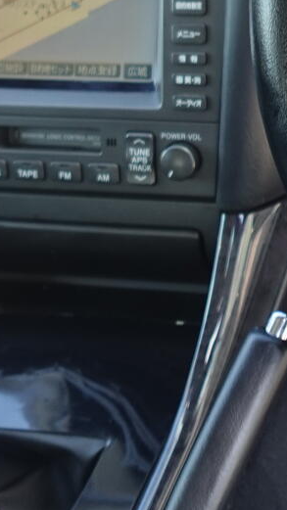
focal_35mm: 78
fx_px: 1055
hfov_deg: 14.8
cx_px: 374
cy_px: 43
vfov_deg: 26.2
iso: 125
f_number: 2
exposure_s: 1/160
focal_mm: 7.6
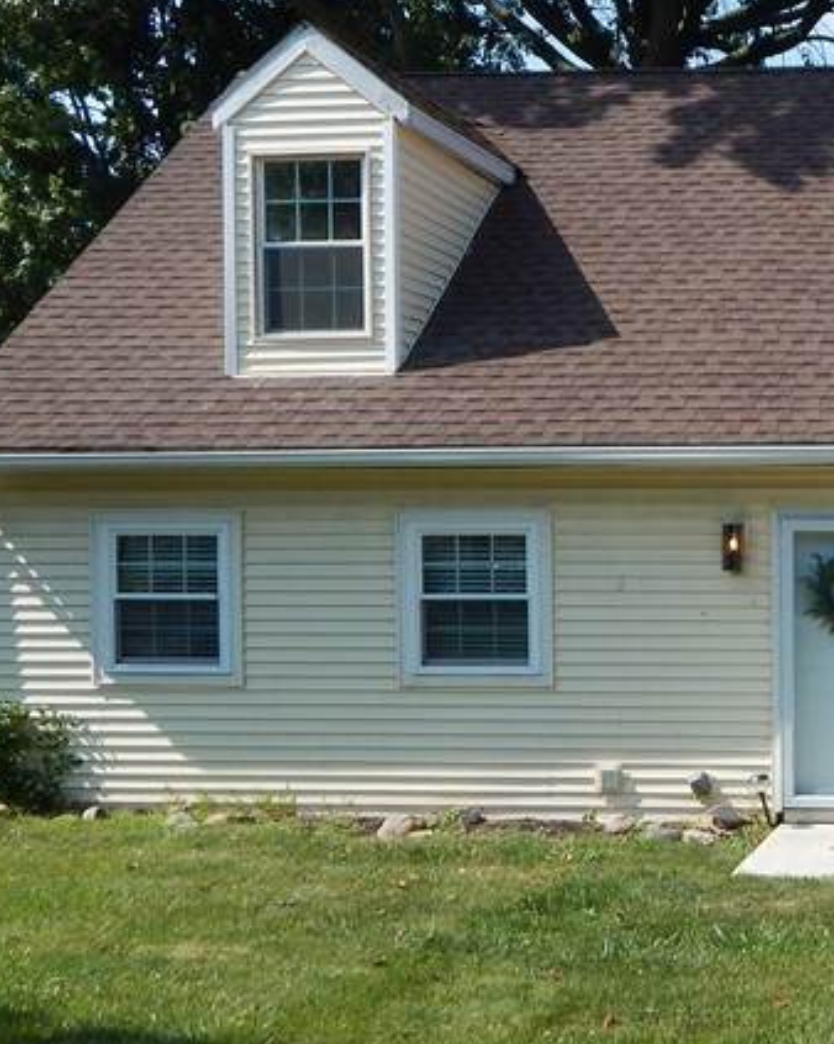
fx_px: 1606
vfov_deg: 36.0
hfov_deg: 26.0
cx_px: 997
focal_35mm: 52
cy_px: 573
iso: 125
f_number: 3
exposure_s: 1/1000
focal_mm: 4
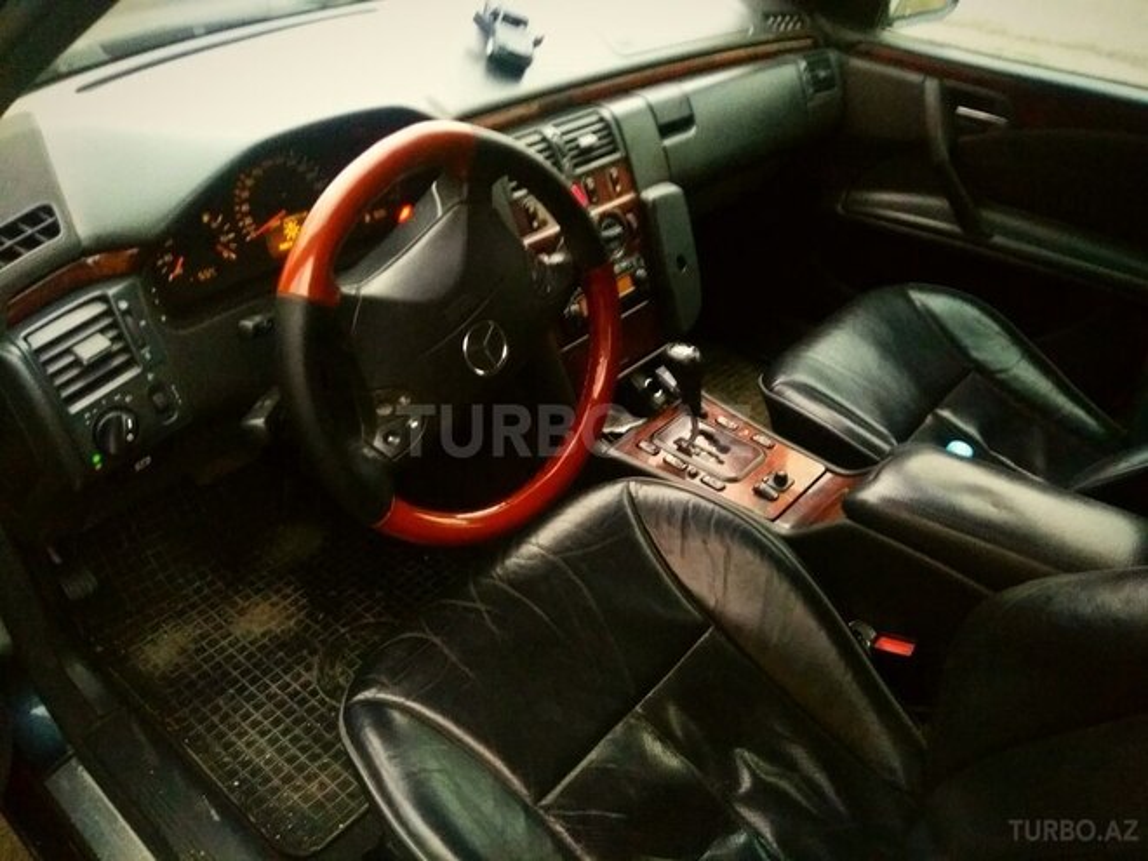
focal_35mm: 21
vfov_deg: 63.4
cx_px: 574
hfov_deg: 79.0
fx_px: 696
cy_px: 430
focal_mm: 3.57
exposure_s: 1/20
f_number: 2
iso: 1516
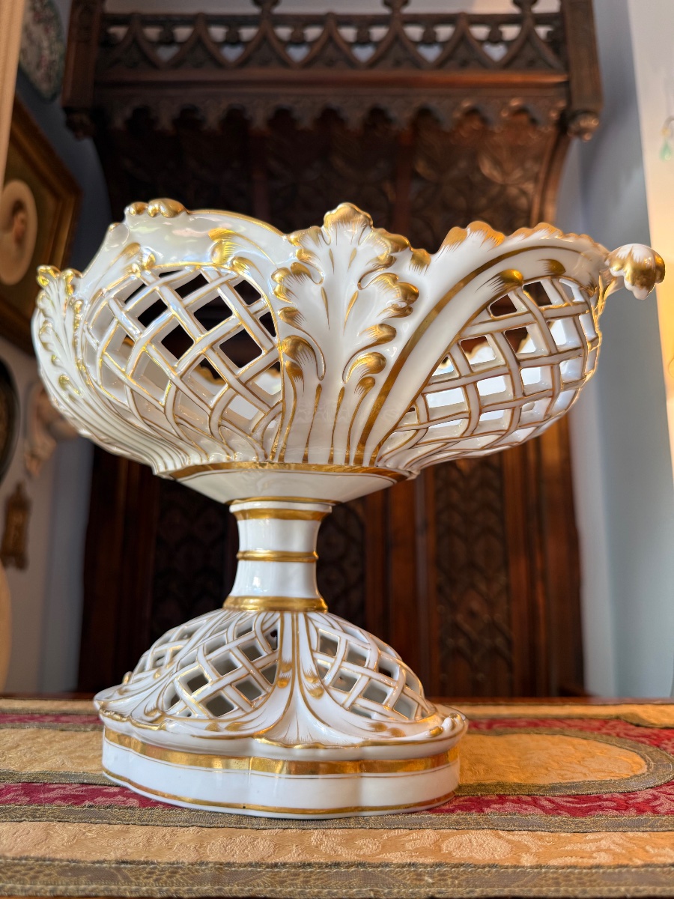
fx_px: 623
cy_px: 450
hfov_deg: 56.8
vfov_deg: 71.6
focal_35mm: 24
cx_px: 337
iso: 125
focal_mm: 6.76
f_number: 1.78
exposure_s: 1/100
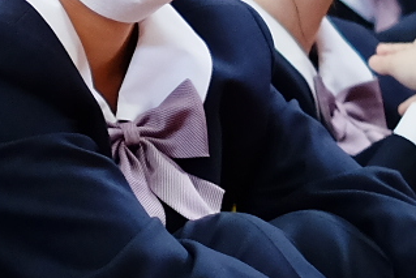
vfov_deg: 3.3
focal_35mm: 415
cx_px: -685
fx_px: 4797
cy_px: 189
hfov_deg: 4.8
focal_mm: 35
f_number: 1.4
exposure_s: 1/300
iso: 800
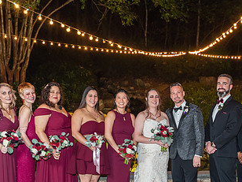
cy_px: 152
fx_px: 419
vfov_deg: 24.0
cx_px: 166
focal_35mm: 60
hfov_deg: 31.9
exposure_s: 1/60
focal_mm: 32
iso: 1000
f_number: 2.8
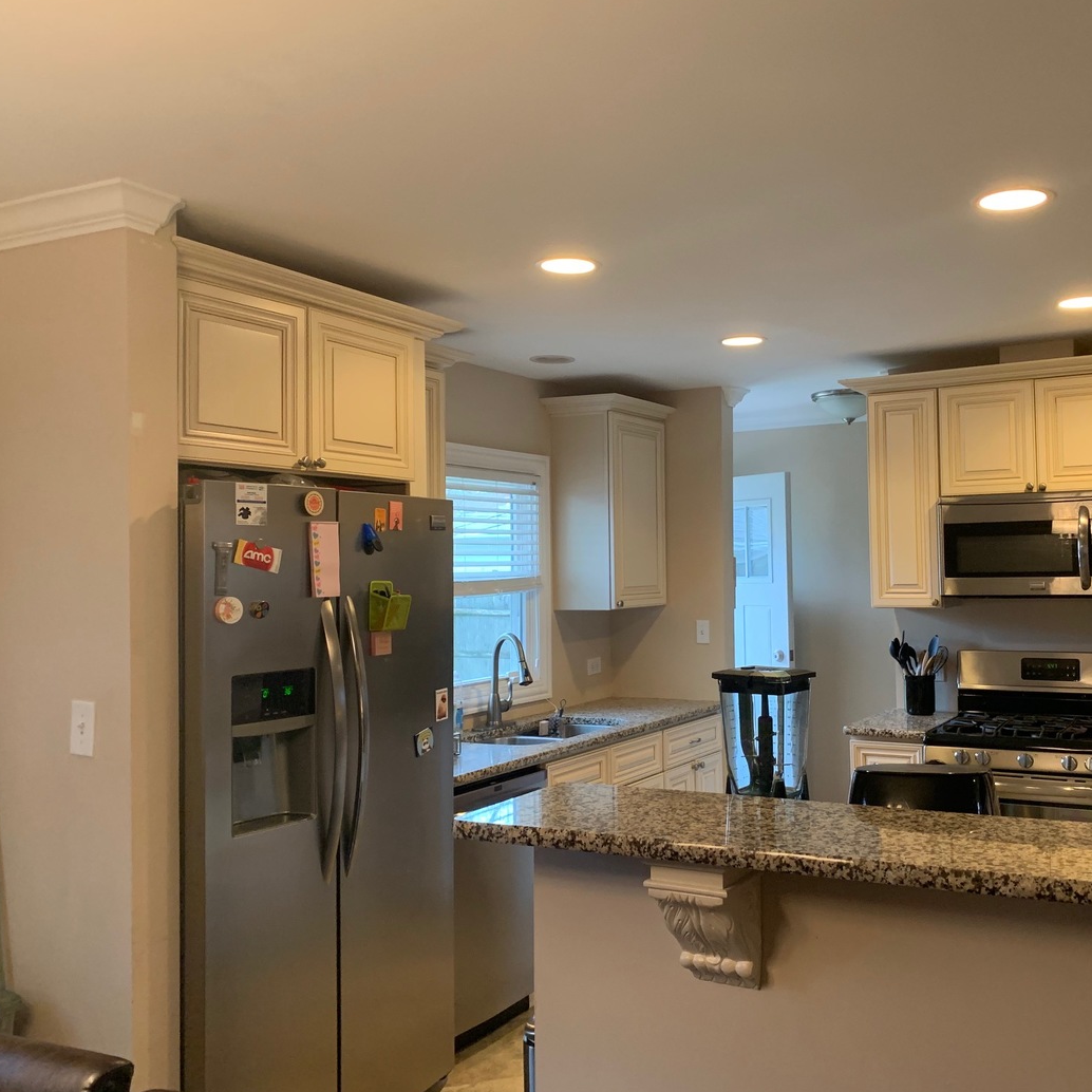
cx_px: 680
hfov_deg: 50.6
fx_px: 1142
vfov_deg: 51.1
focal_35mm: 32
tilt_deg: +1.6
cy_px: 540
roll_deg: +0.4
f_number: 1.8
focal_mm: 4.25
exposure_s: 1/60
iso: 250
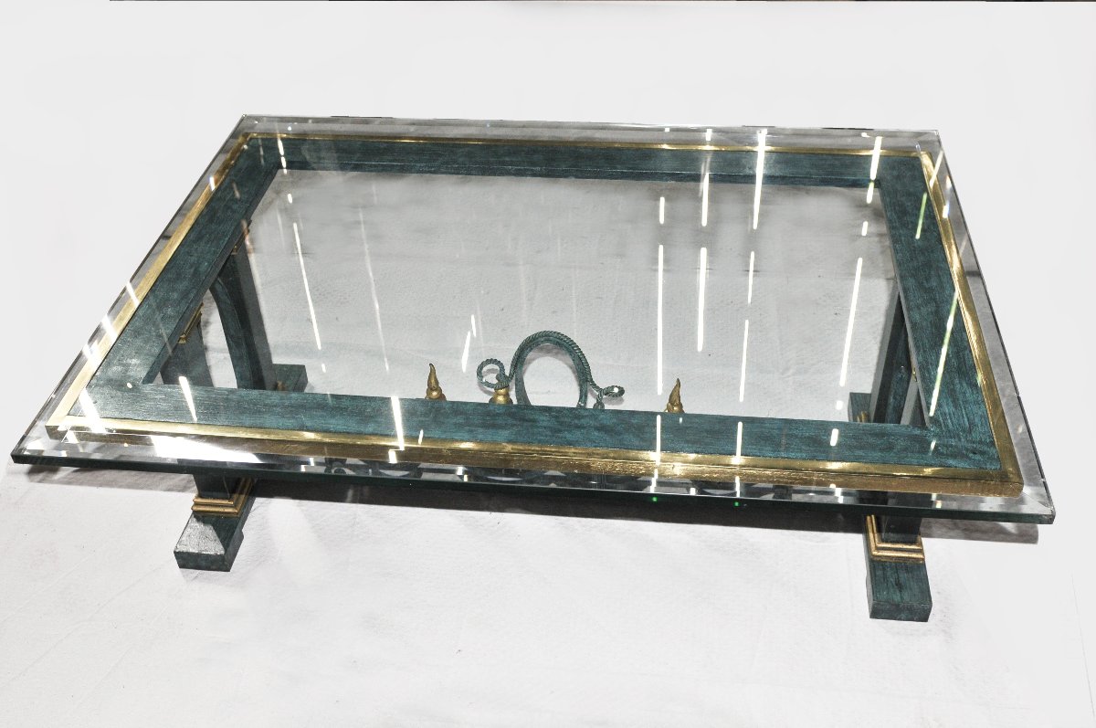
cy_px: 364
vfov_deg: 36.8
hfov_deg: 53.2
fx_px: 1095
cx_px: 548
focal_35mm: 36
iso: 800
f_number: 5
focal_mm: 24
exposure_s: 1/60
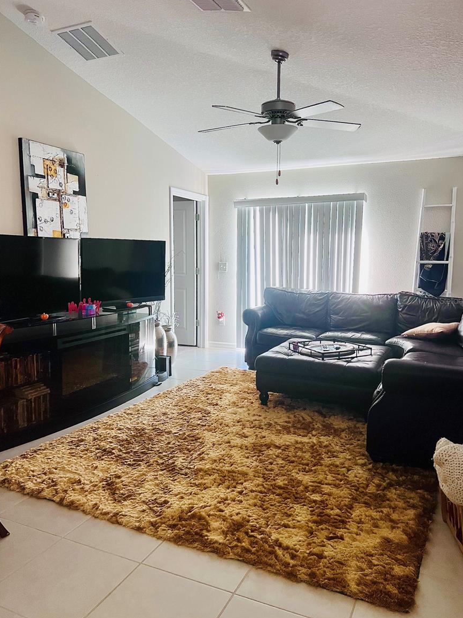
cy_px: 300
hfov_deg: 51.3
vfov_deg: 65.3
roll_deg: +0.2
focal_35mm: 27
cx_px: 237
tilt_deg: -5.3
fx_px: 482
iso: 160
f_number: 1.5
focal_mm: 5.7
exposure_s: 1/60
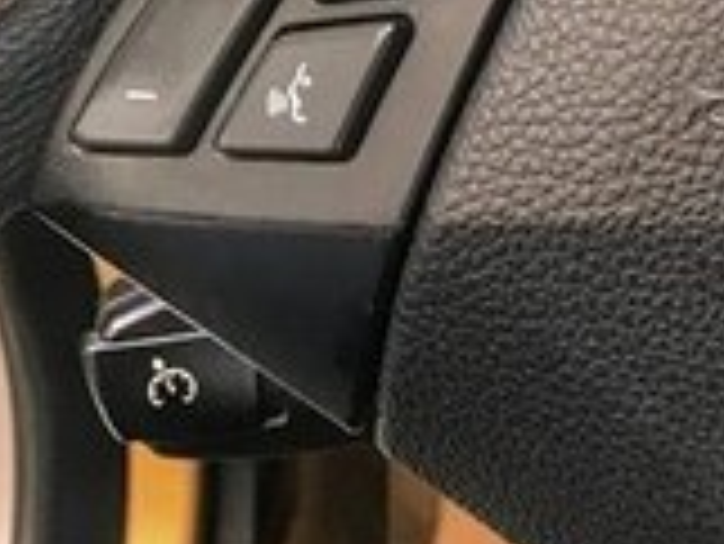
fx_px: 2407
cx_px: 1277
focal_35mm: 115
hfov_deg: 15.0
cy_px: -407
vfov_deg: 12.0
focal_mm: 3.99
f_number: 1.8
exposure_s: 1/33
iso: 25
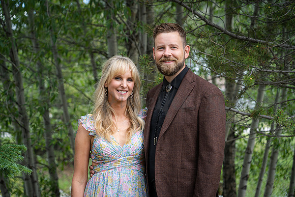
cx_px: 148
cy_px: 98
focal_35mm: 73
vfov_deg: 18.7
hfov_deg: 27.7
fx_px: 598
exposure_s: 1/500
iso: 500
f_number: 4
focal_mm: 73
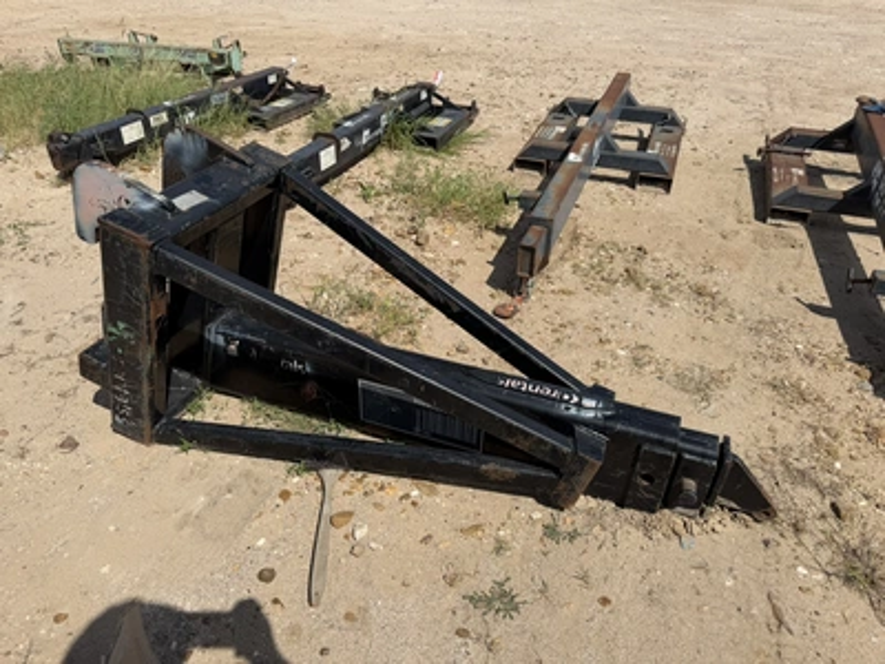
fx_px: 614
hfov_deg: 71.6
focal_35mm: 24
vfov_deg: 56.8
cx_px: 442
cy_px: 332
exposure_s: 1/8130
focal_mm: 6.76
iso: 80
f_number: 1.78
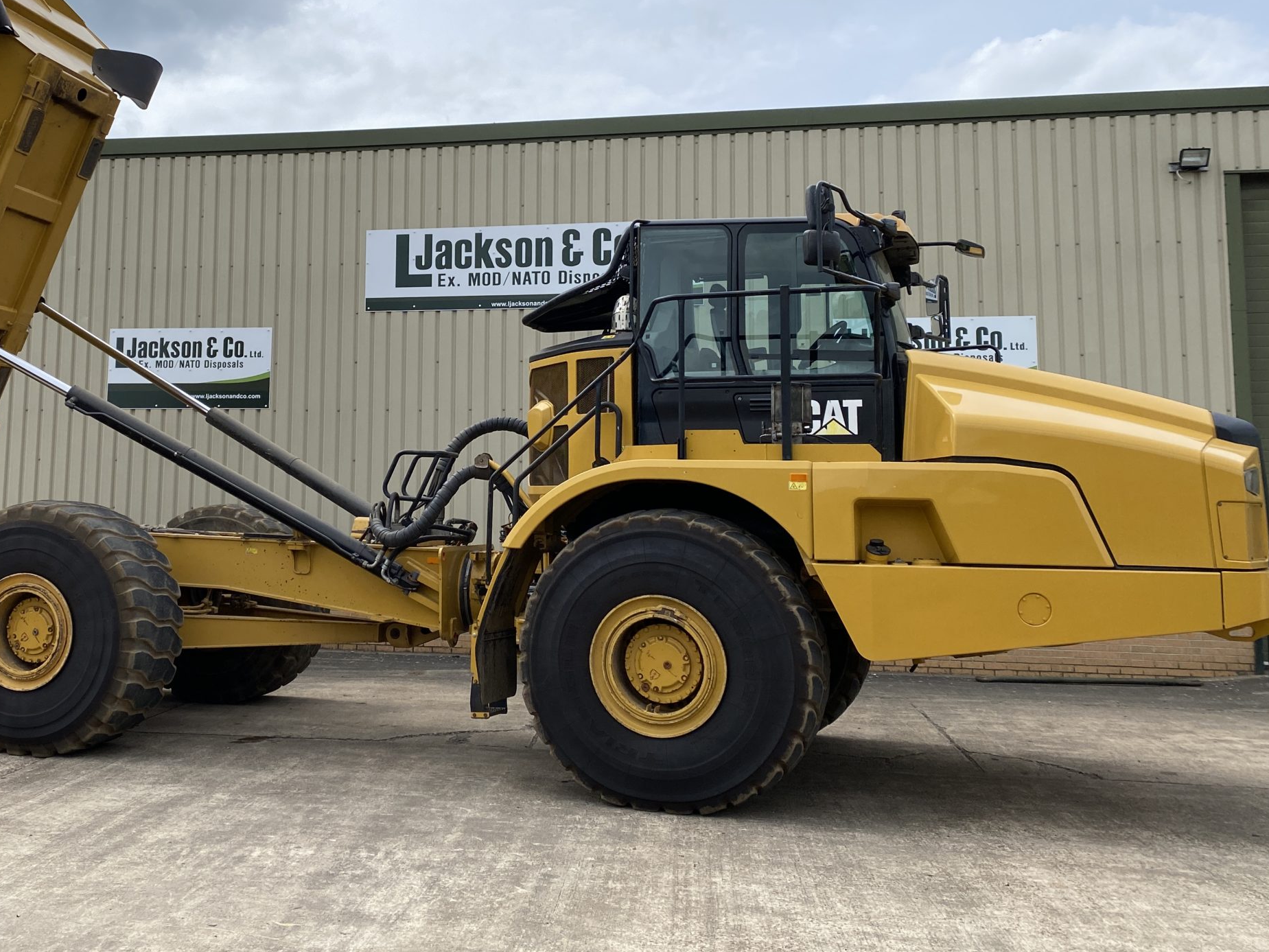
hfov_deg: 50.7
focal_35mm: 36
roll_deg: -1.1
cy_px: 382
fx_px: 1320
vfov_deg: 39.5
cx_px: 454
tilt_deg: +7.8
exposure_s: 1/3984
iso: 32
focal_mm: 4.25
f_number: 1.8
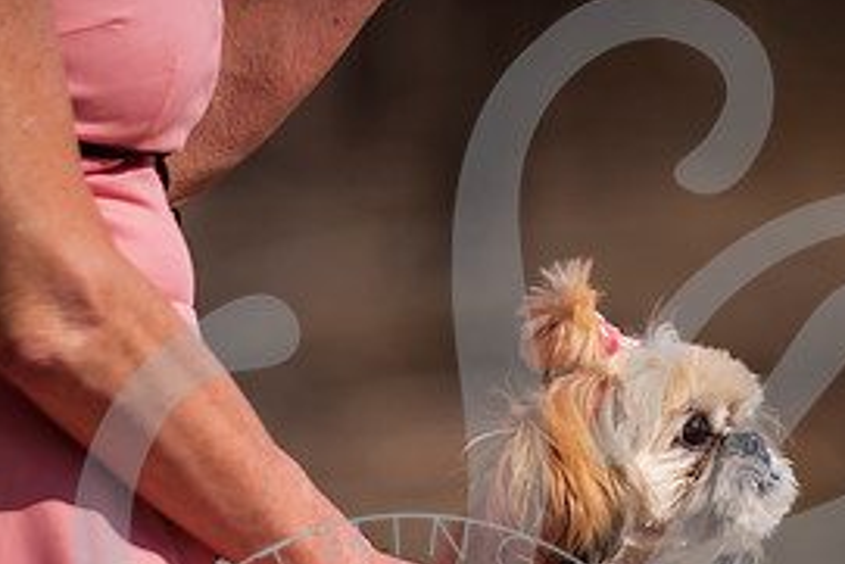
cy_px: 572
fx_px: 8783
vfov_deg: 3.7
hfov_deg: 5.5
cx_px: 567
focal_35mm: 374
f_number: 2.8
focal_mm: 175
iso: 100
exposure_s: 1/2000
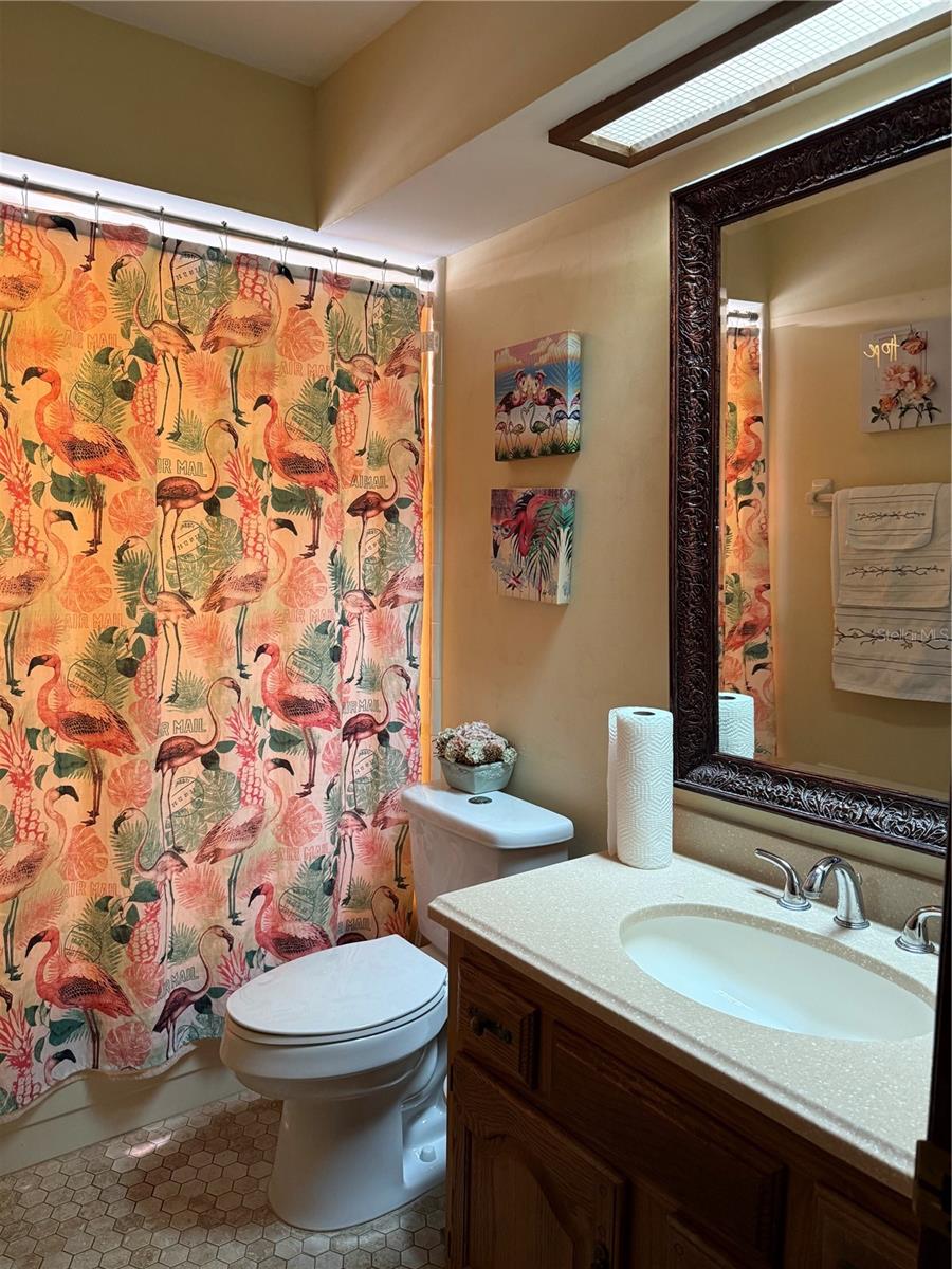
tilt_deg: -4.7
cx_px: 476
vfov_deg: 71.6
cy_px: 634
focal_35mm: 24
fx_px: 880
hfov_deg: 56.8
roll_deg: -1.5
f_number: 1.78
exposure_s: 1/60
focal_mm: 6.76
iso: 320
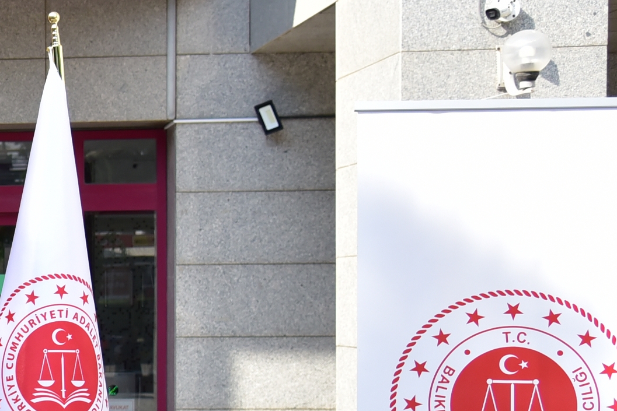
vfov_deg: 14.3
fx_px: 1628
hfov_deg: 18.8
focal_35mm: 95
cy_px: 329
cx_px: -316
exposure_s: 1/2000
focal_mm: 31
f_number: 4
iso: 640
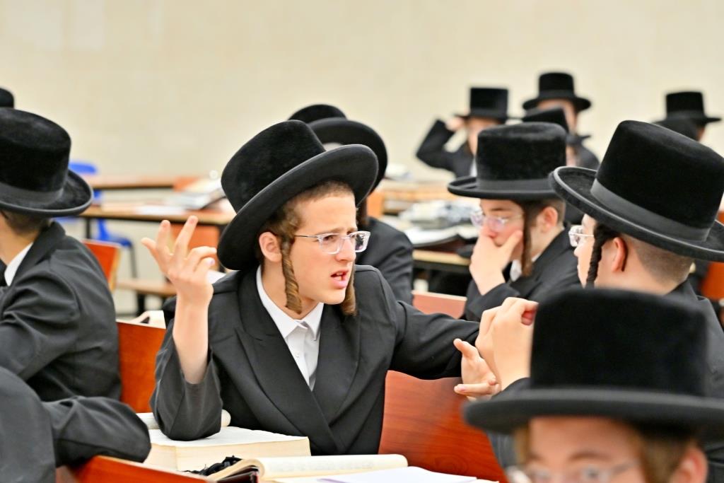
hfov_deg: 11.4
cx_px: 362
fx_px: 3620
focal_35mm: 180
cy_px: 242
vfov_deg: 7.6
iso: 500
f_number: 4
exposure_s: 1/250
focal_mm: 120
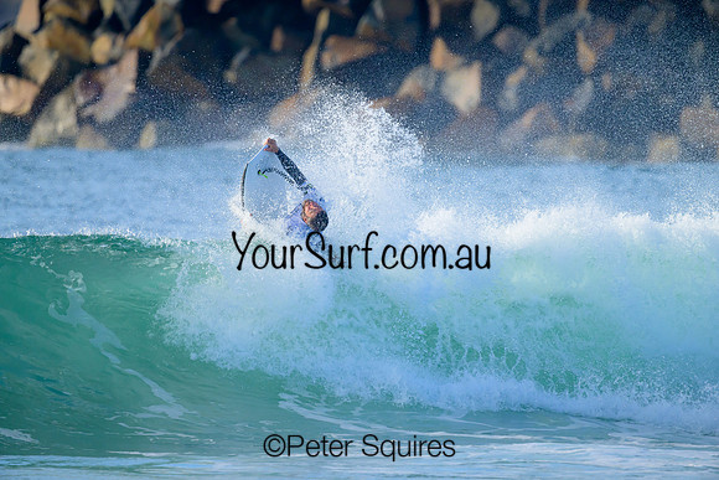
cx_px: 360
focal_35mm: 1120
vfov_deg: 1.2
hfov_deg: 1.8
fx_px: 22373
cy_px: 240
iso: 900
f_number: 9
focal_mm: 1120
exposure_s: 1/1250
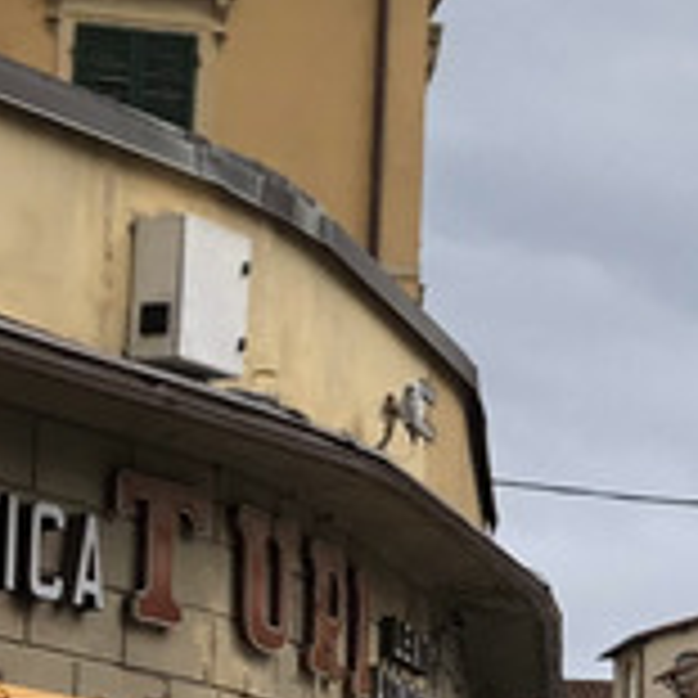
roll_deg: +0.7
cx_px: 1396
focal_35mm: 192
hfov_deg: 8.6
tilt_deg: +9.4
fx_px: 4380
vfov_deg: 9.1
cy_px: 473
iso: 20
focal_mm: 4
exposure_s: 1/1033
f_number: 1.8
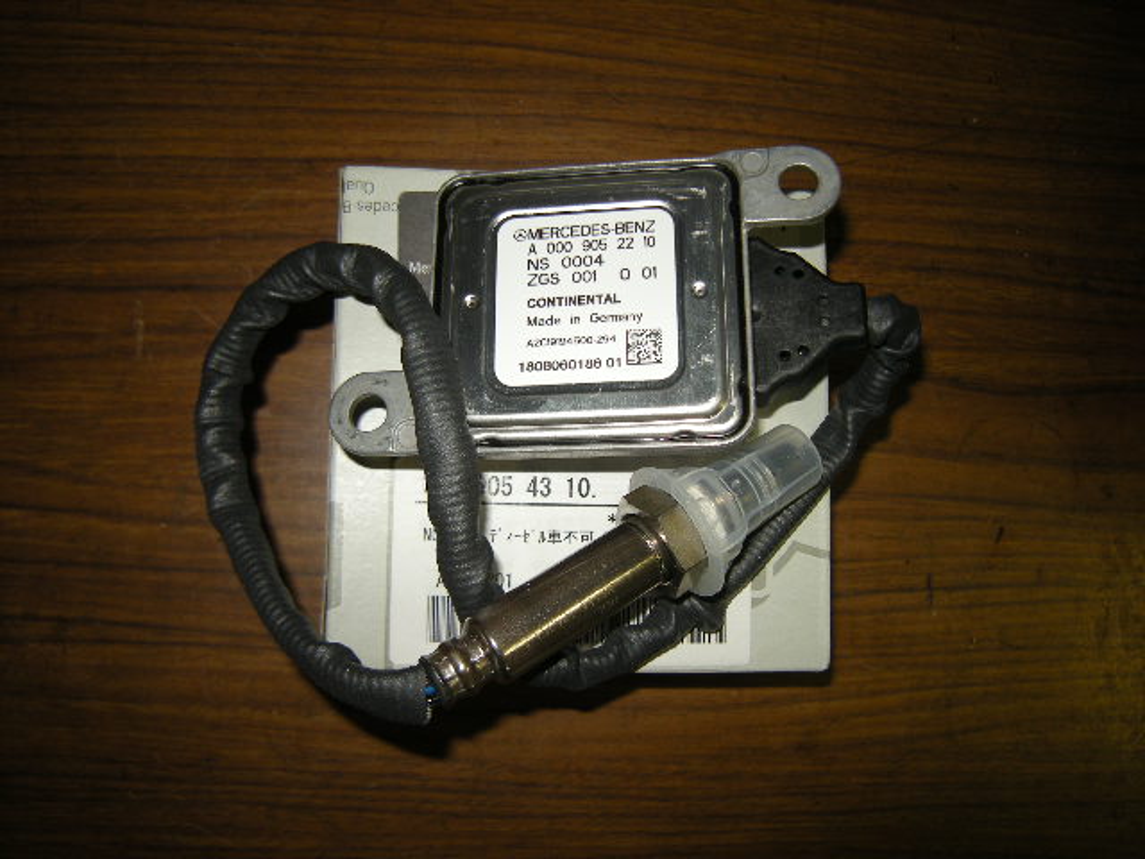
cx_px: 572
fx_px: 926
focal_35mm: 28
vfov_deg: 49.7
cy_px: 430
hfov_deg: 63.4
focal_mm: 4.7
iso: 64
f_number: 2.8
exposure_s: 1/30
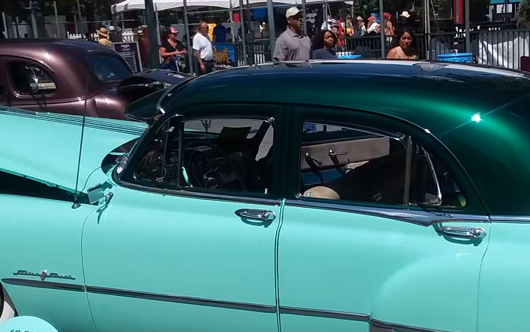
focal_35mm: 59
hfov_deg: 34.2
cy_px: 276
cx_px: 356
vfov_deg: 21.7
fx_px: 852
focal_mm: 2.47
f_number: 1.9
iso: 40
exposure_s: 1/3140
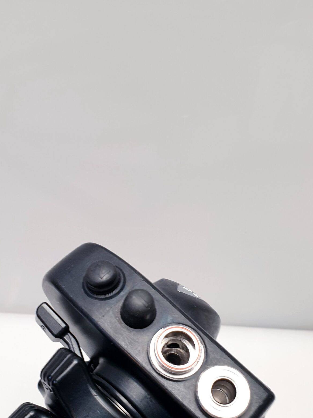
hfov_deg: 33.5
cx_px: 129
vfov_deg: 43.6
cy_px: 257
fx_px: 518
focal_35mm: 43
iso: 80
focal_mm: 4.3
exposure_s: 1/50
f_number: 2.4
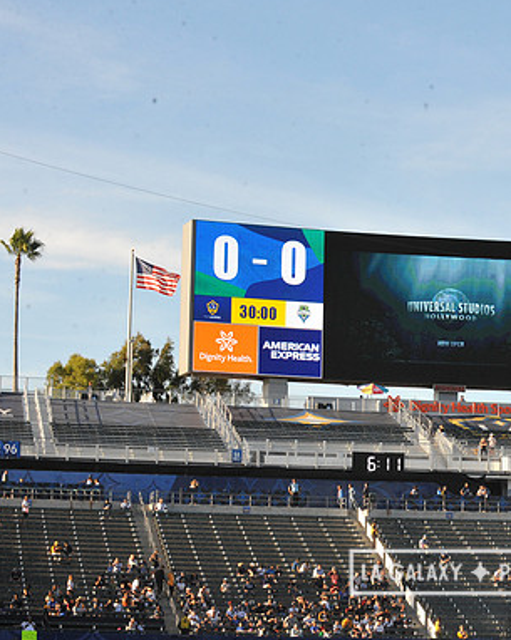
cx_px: 467
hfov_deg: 13.4
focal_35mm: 114
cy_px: 320
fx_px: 2158
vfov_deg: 16.9
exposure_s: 1/800
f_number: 14
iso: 1600
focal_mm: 80
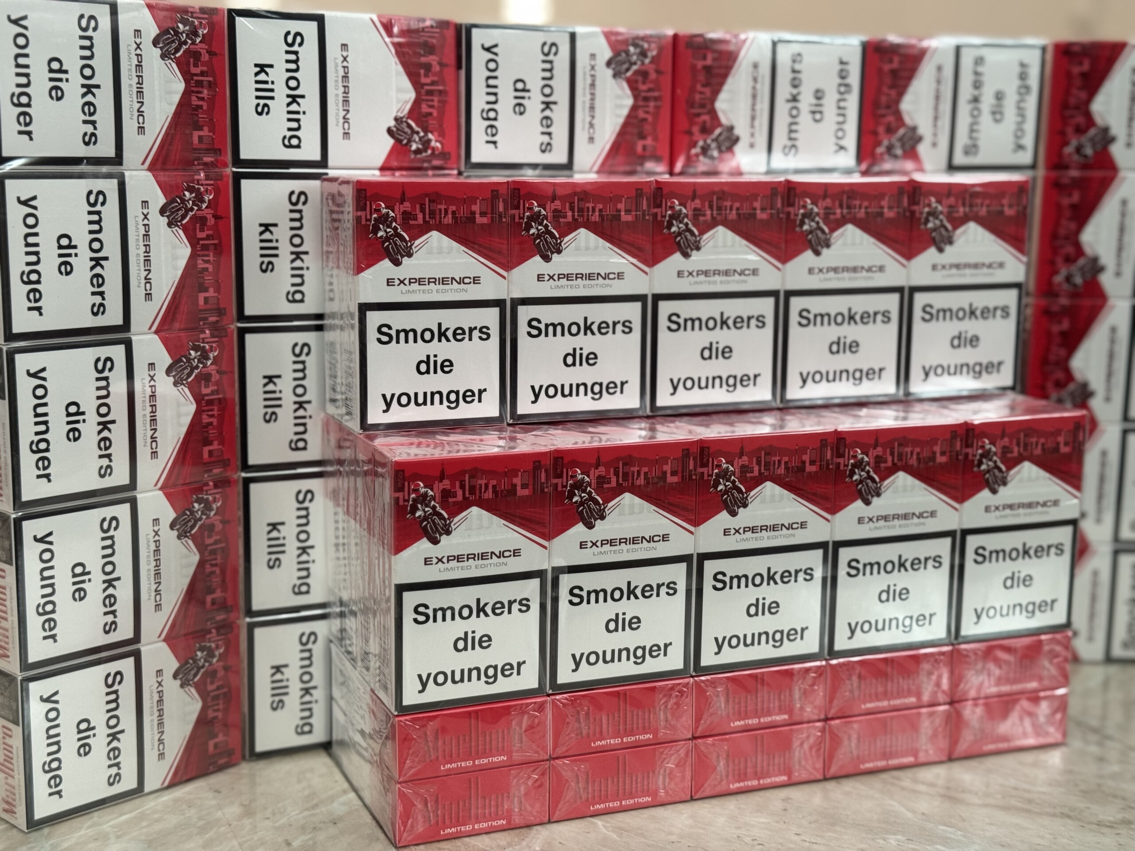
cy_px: 426
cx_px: 568
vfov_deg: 30.3
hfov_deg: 39.7
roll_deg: -1.3
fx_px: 1574
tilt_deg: -10.9
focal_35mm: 48
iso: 160
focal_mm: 6.76
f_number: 1.78
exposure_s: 1/60
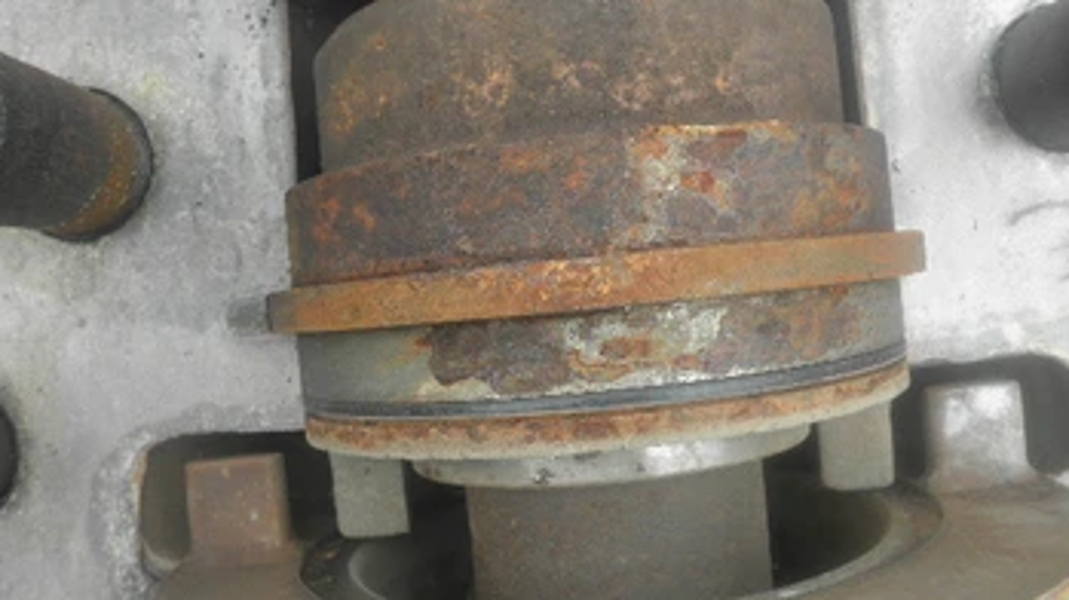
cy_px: 263
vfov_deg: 33.6
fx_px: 992
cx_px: 561
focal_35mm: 35
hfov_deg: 56.6
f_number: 3
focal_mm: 5
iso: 64
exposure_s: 1/320
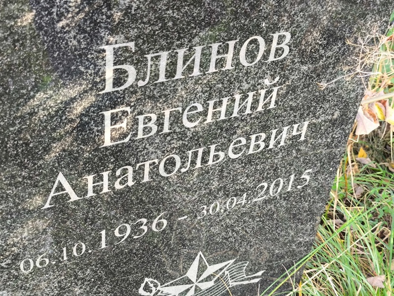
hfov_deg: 38.2
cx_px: 197
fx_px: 569
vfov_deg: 29.1
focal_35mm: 50
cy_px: 148
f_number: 1.7
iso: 200
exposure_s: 1/50
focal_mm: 4.71
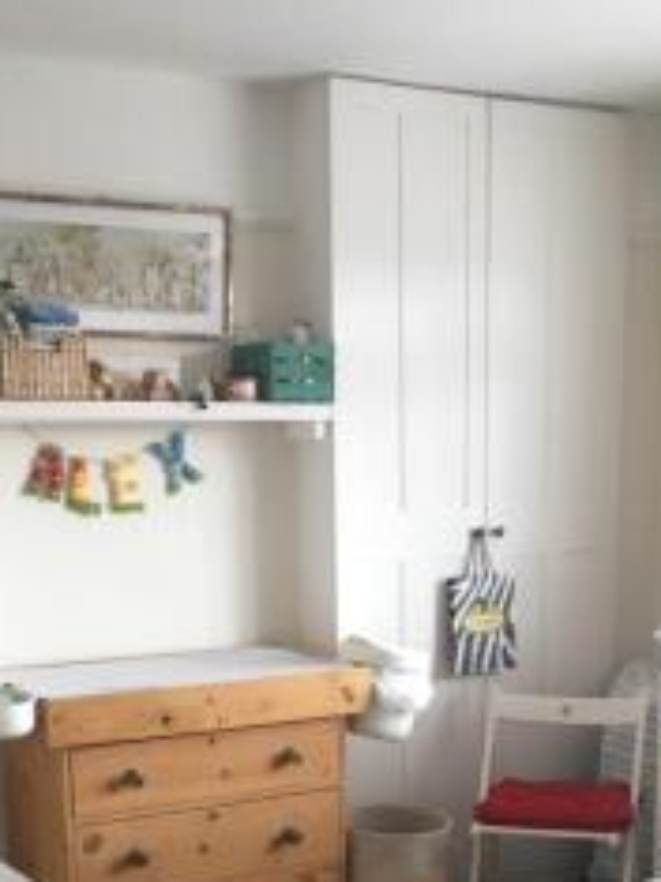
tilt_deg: -15.6
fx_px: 1376
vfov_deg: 33.8
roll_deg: +1.4
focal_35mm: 54
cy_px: 783
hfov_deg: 26.9
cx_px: 248
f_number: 2.2
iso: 125
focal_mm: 4.15
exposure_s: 1/33
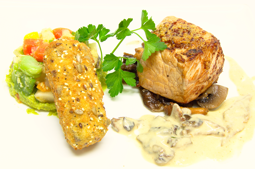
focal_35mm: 72
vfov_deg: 18.9
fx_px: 510
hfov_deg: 28.1
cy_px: 84
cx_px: 128
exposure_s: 1.6
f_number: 22
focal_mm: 48
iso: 200
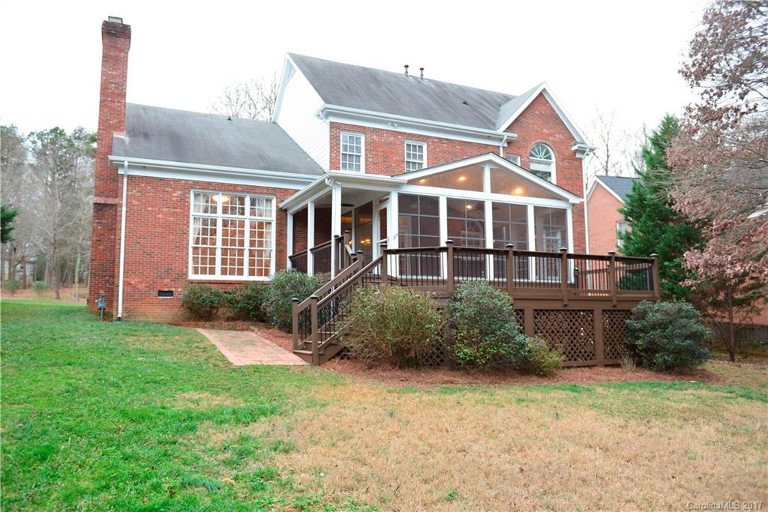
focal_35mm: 28
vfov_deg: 46.4
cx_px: 384
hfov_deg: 65.5
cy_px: 256
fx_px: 597
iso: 250
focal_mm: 28
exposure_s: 1/50
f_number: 3.2
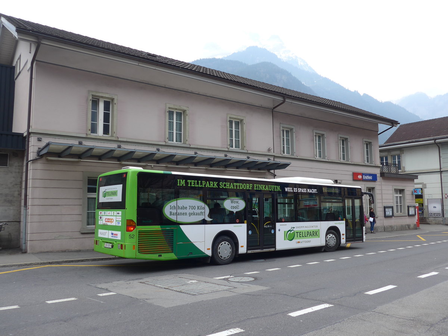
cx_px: 224
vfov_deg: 48.2
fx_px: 375
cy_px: 168
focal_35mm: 29
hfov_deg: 61.7
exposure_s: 1/400
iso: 80
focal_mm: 6
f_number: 2.8
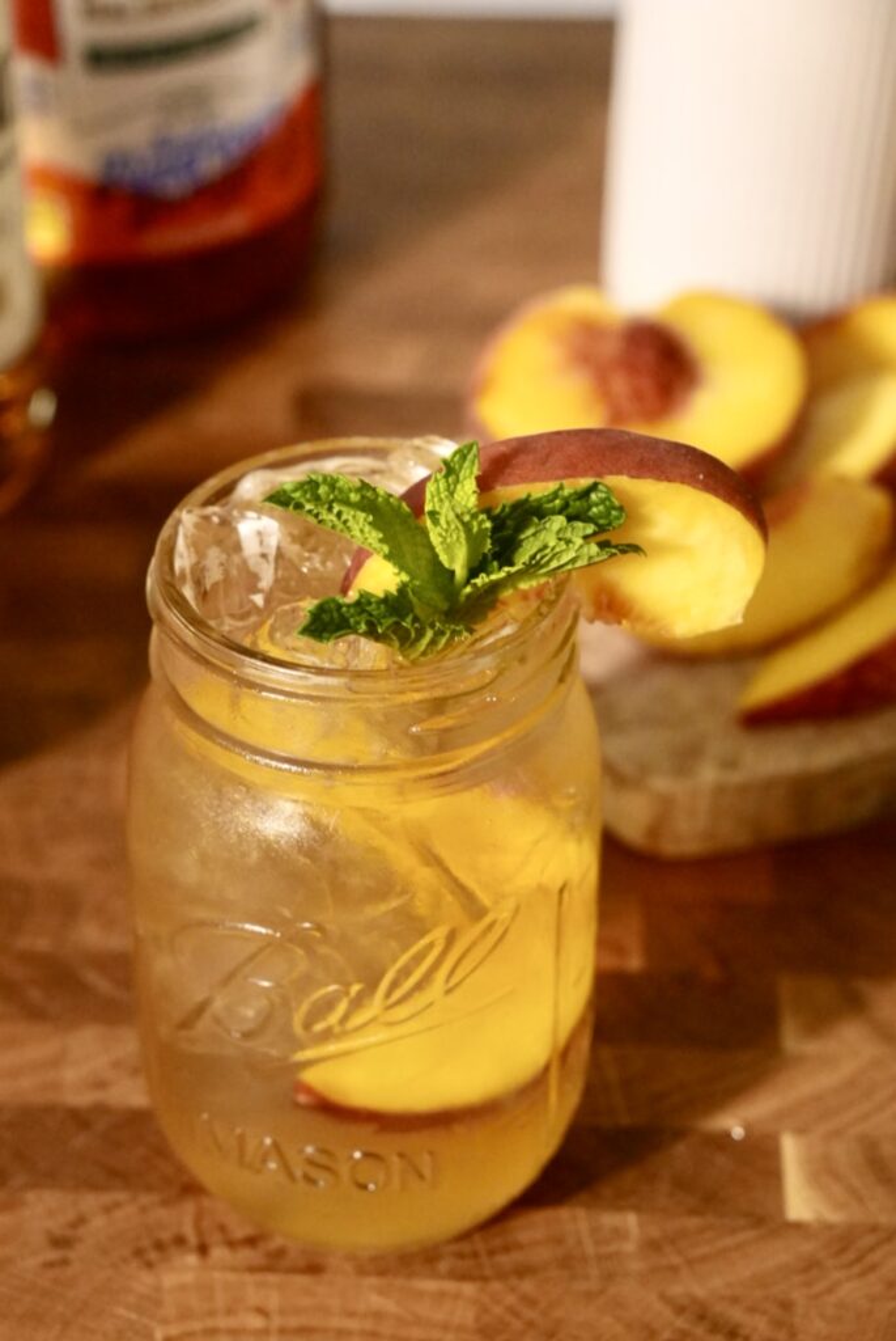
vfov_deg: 27.0
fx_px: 2793
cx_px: 448
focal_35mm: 75
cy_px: 670
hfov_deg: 18.2
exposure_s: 1/100
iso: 2500
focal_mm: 50
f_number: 4
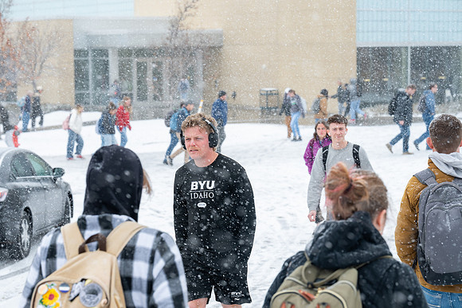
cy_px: 154
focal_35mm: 85
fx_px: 1091
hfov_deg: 23.9
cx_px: 231
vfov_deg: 16.1
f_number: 5.6
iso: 500
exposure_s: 1/400
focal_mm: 85
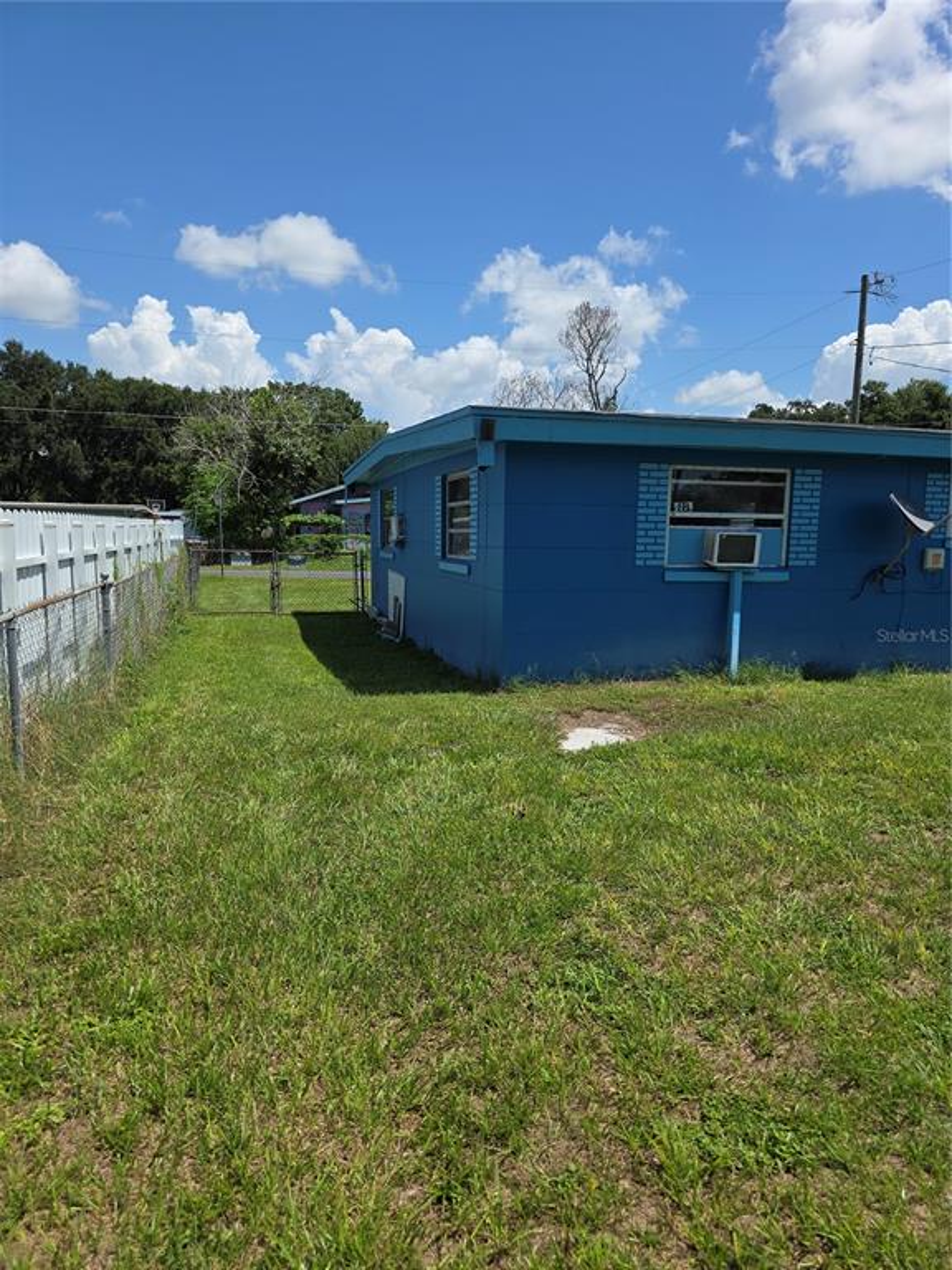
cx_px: 476
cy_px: 635
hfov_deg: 58.9
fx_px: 843
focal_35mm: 23
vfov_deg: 73.9
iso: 12
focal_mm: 6.3
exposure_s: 1/1090
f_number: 1.7
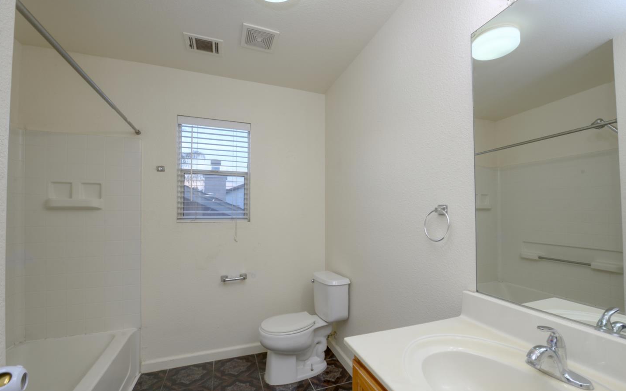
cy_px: 216
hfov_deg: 101.4
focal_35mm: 15
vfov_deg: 74.6
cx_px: 327
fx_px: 256
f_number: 10
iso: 400
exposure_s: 1/13
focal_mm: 14
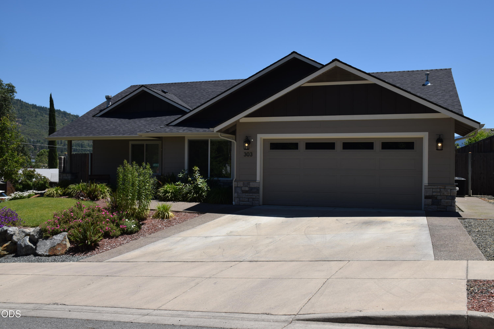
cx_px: 247
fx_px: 473
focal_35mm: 34
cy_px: 164
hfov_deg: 55.1
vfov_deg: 38.4
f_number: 10
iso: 100
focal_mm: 23
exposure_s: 1/200
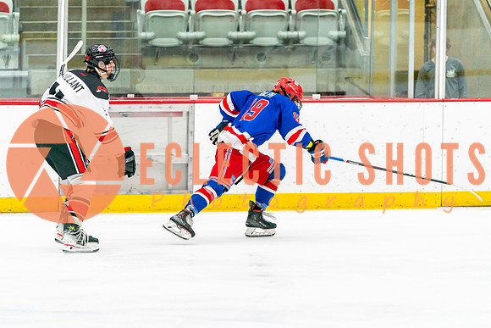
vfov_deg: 6.0
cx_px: 223
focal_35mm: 228
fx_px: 3104
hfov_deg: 9.0
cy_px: 179
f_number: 2.8
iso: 3200
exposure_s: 1/1250
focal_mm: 200
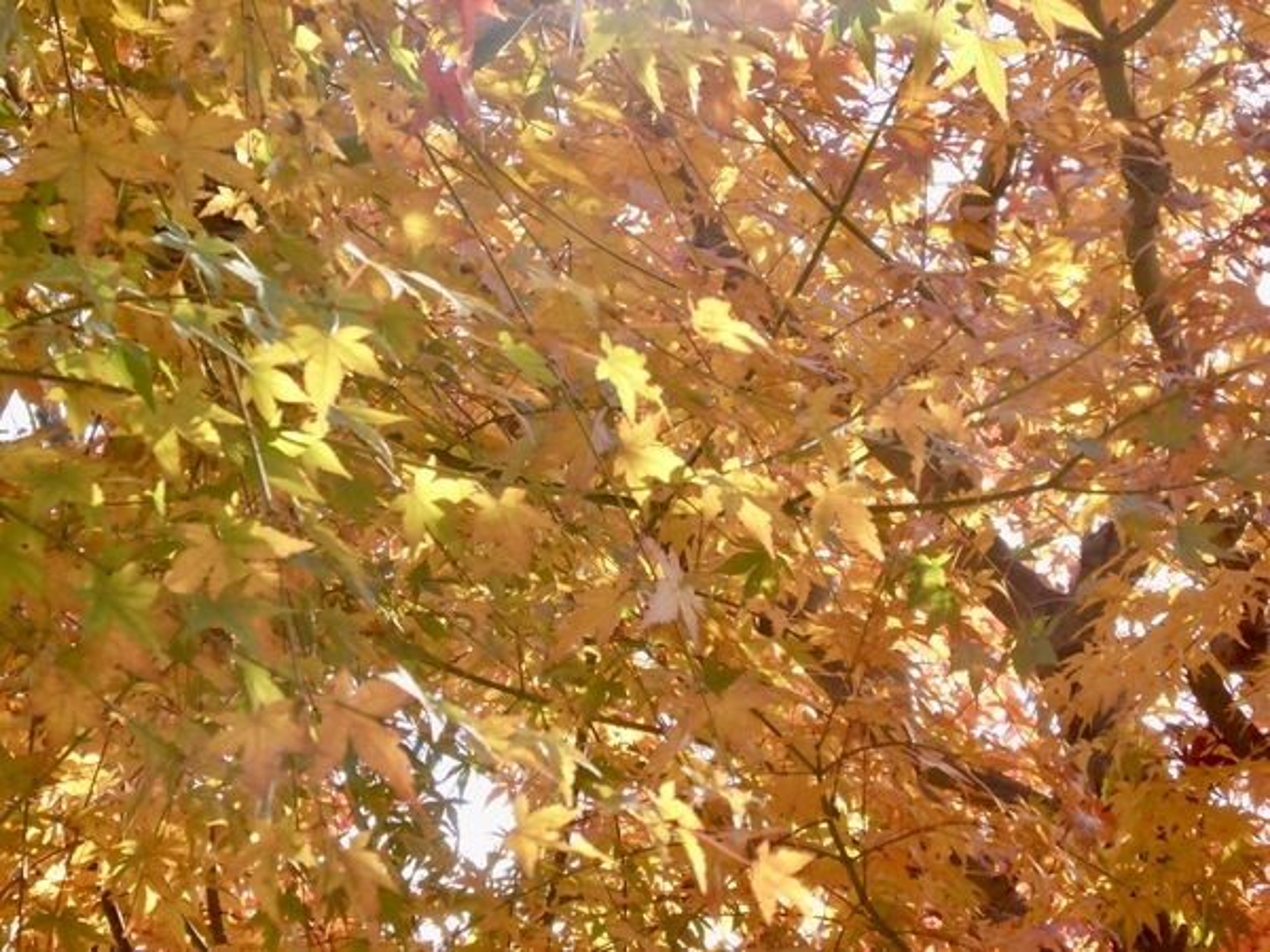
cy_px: 476
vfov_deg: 7.8
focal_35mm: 191
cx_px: 635
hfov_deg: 10.4
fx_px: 7007
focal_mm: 30.9
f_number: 5.6
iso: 400
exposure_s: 1/320
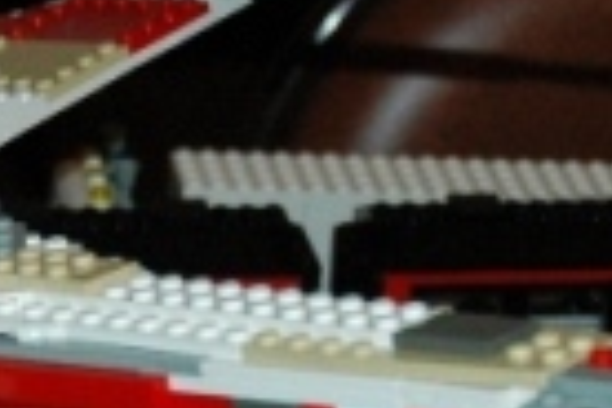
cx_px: -200
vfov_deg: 5.1
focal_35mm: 269
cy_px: 483
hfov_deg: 7.6
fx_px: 4571
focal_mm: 31
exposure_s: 1/60
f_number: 4
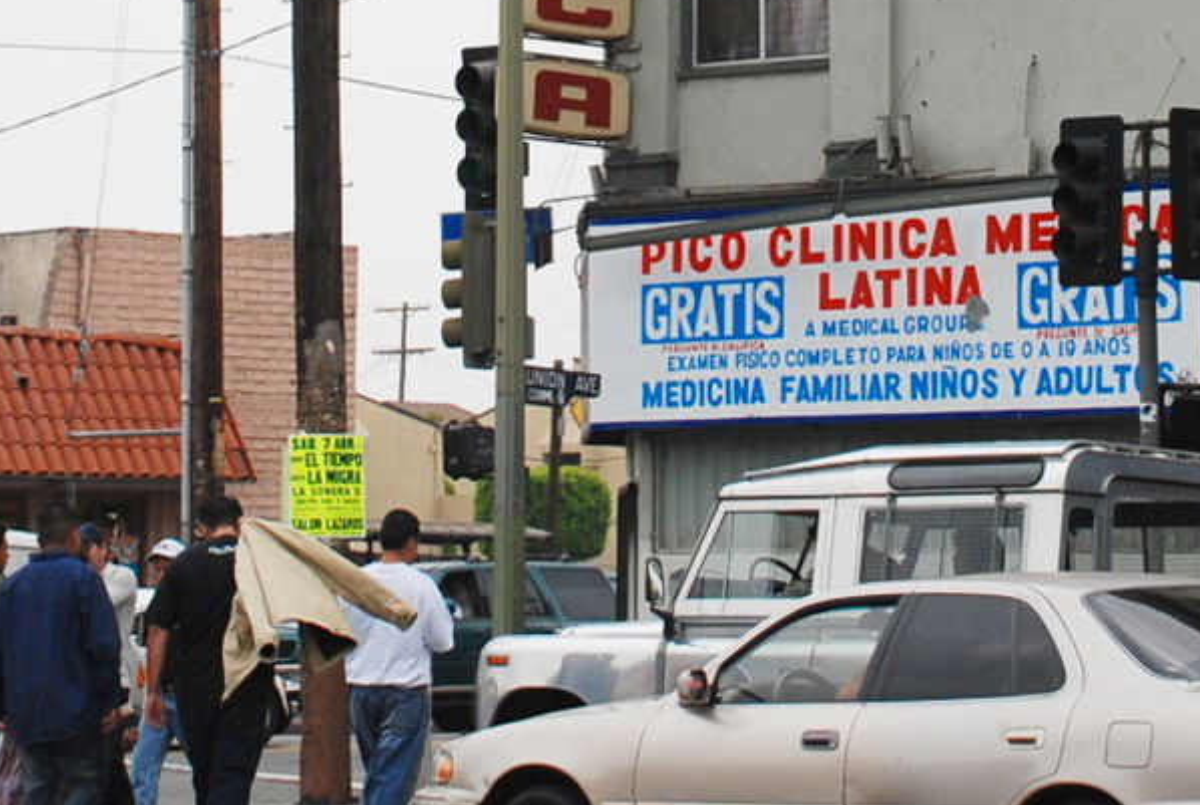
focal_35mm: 154
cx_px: 674
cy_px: -170
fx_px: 5142
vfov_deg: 8.8
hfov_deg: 13.3
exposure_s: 1/640
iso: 400
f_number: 7.1
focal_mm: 32
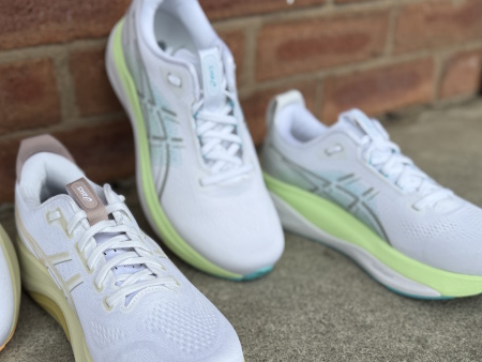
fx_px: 557
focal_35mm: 40
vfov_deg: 35.6
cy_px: 243
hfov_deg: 46.6
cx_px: 199
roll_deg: +1.9
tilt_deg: -29.9
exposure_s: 1/1522
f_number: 1.78
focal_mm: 6.76
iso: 80
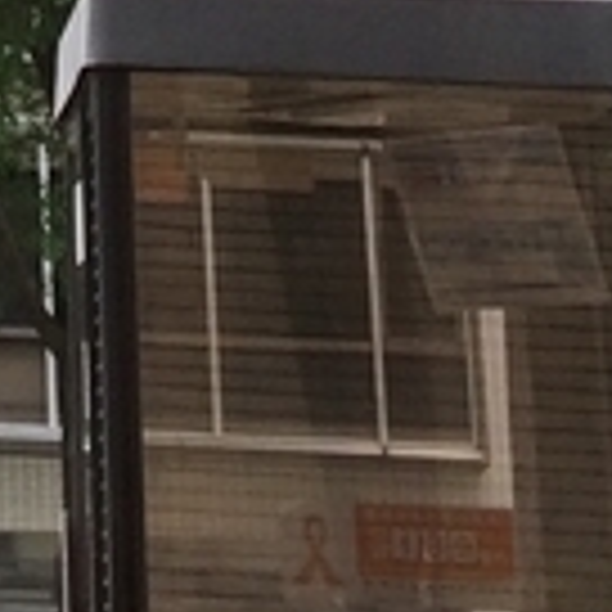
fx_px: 4541
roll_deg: +0.2
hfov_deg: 7.4
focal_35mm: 227
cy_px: -1534
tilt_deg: +27.0
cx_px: -684
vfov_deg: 6.6
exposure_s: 1/456
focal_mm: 4.15
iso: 32
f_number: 2.2
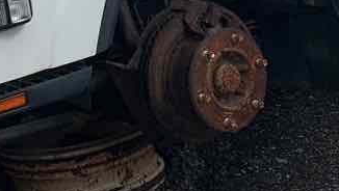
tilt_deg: -8.0
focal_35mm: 106
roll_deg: +1.1
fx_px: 954
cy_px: -174
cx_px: 126
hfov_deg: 20.1
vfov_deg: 10.6
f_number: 1.8
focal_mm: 4.25
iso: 25
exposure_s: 1/1111
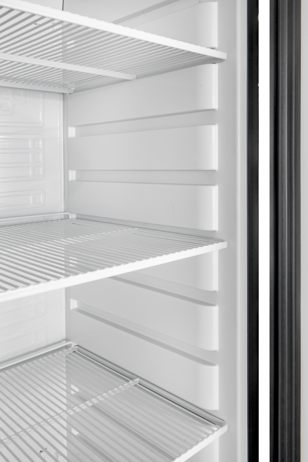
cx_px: 154
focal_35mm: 32
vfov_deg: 58.7
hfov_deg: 41.1
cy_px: 231
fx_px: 411
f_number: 11
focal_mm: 32
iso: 125
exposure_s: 1/60
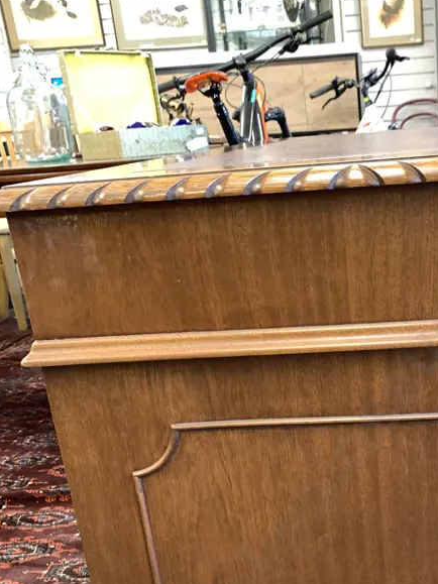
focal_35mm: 46
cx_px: 369
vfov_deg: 40.2
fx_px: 776
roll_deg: +3.9
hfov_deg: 30.5
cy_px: 429
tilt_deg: -21.6
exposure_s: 1/50
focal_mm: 4.25
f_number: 1.8
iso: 200
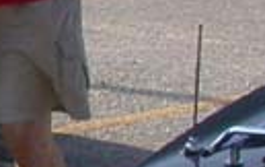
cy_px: -8
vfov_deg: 4.1
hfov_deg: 5.7
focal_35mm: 319
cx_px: -754
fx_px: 2307
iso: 100
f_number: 6.7
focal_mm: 7.85
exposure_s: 1/248
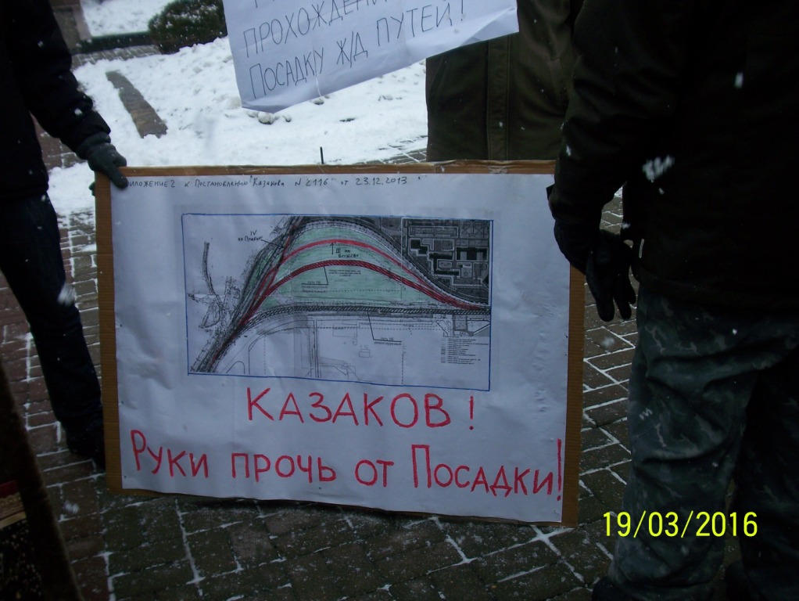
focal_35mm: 38
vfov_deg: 37.8
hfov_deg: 48.9
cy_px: 300
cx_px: 400
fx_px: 878
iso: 80
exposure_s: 1/640
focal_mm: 6.3
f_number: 3.9
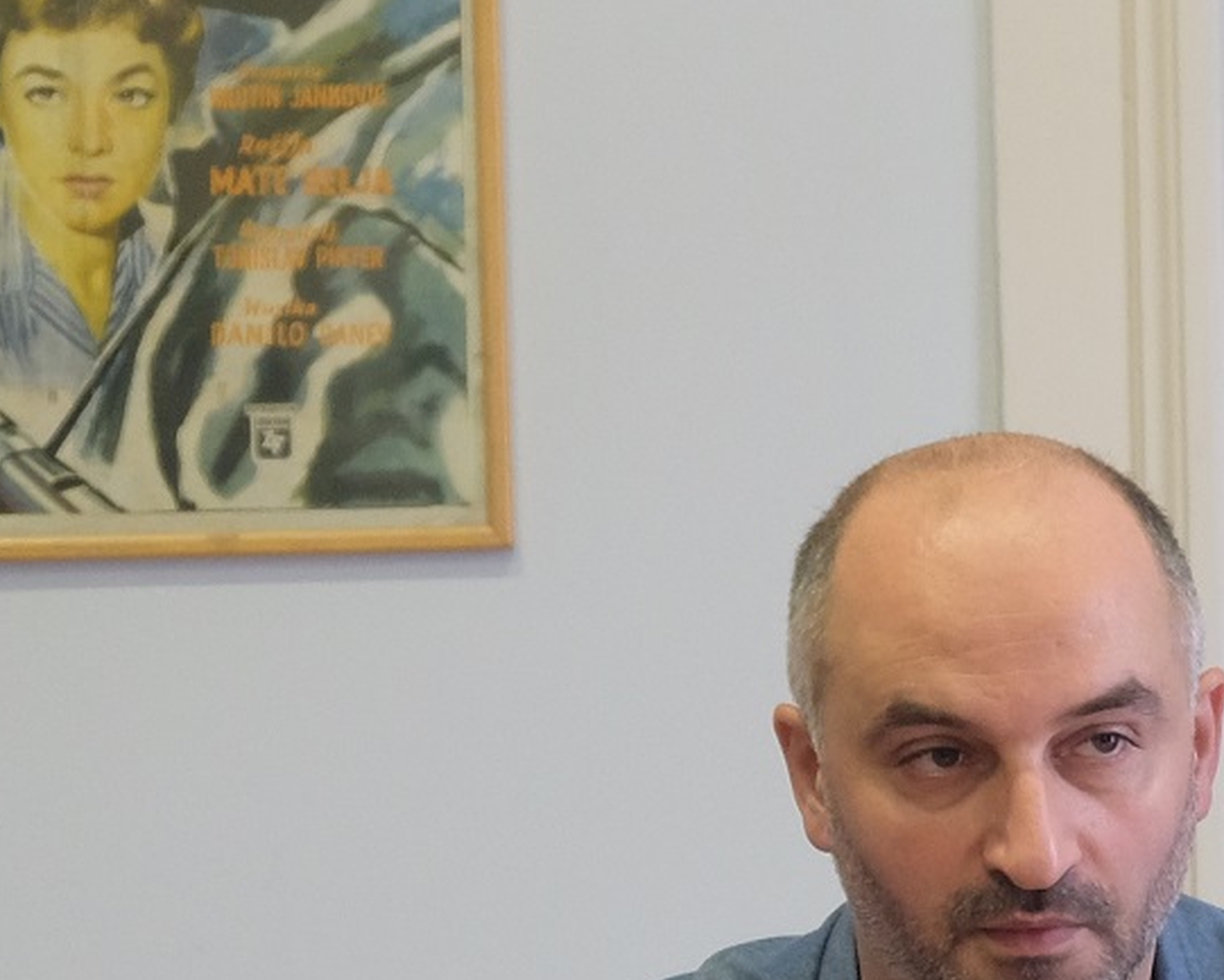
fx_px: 8478
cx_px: 903
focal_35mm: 234
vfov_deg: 6.5
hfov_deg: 8.2
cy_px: 1464
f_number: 4
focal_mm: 35.8
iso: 1000
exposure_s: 1/30
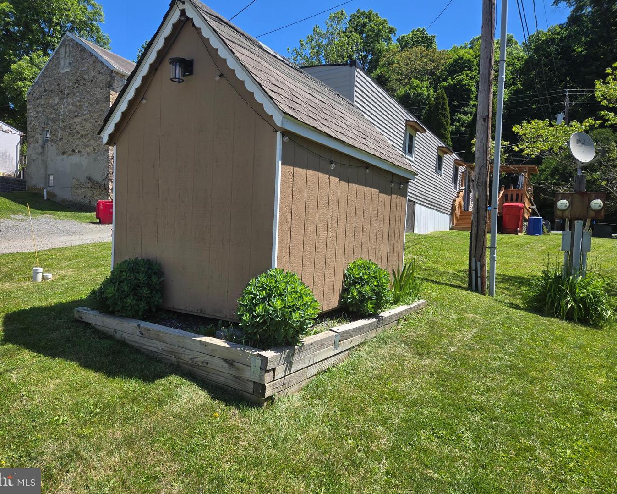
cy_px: 247
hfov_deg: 70.2
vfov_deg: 58.8
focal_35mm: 24
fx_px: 438
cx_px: 290
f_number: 1.8
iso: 25
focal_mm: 5.4
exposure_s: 1/1205
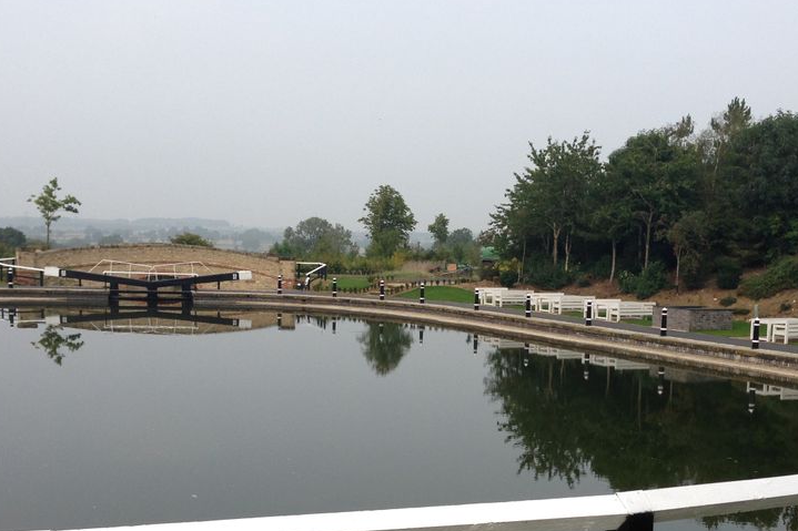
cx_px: 459
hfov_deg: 37.4
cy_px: 395
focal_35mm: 53
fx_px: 1174
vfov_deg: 25.2
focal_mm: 4.12
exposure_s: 1/834
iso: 50
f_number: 2.4
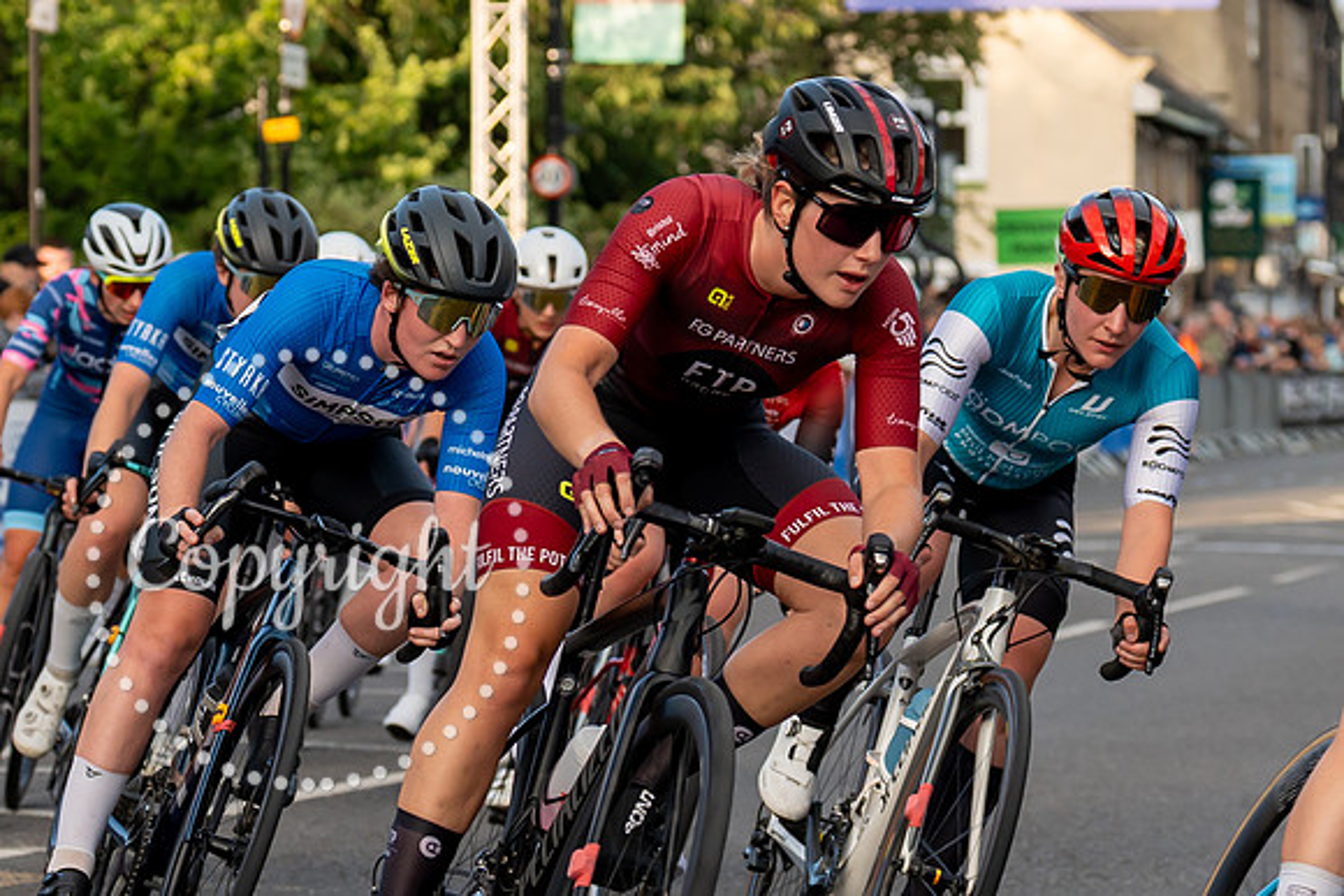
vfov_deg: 6.3
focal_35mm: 219
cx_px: 378
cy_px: 482
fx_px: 8167
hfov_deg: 9.4
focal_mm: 70
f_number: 3.5
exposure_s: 1/800
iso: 400
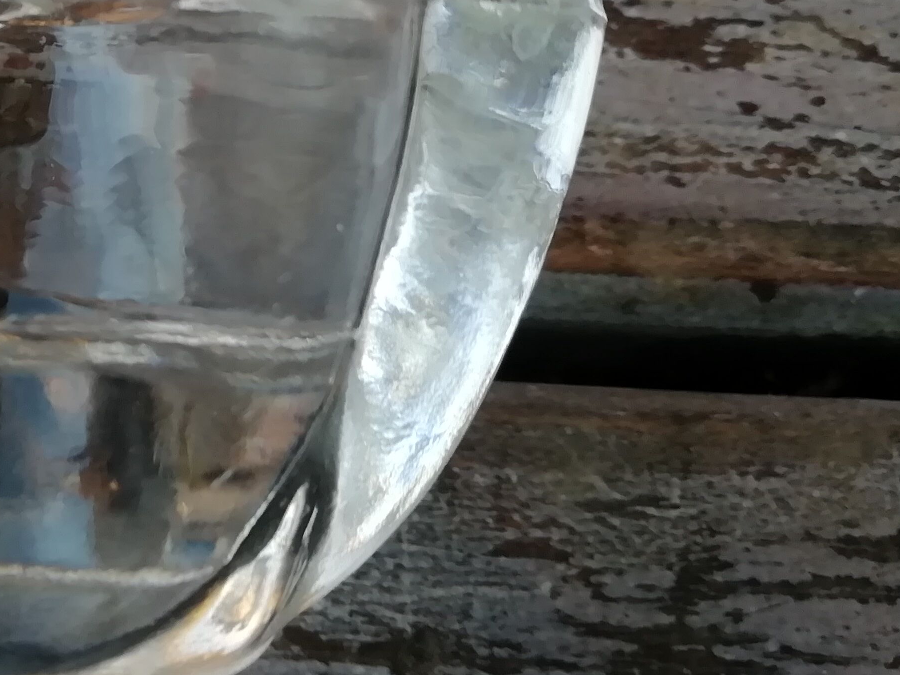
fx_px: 1560
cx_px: -44
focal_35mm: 60
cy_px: 153
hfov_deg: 29.6
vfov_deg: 24.1
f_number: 2.2
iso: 50
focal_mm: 3.21
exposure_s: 1/50
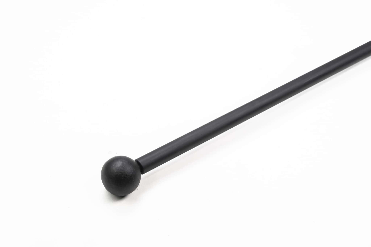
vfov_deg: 19.4
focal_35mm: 70
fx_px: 721
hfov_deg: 28.9
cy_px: 124
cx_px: 186
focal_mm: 70
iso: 200
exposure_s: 1/80
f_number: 8
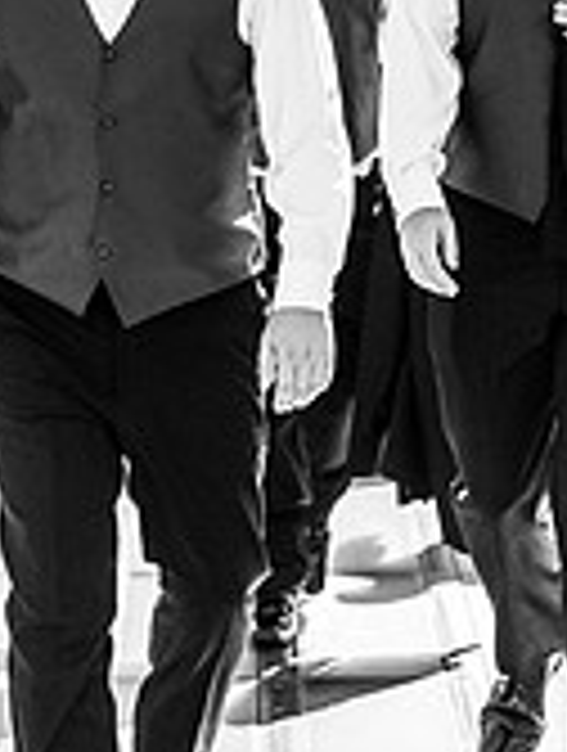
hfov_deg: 5.5
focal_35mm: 273
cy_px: 104
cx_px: 306
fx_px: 5940
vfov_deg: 7.2
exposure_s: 1/8000
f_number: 2.8
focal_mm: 82
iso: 2000
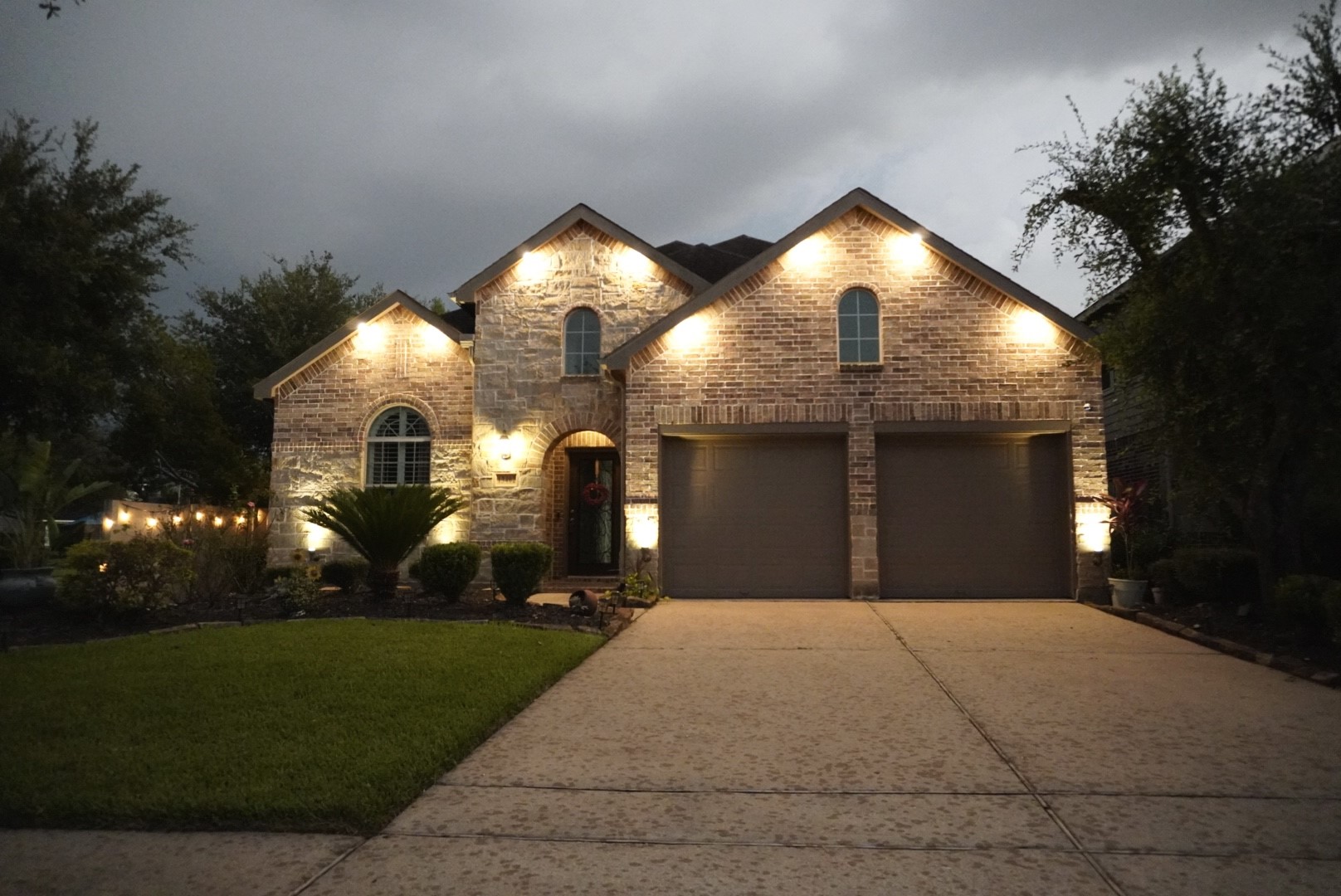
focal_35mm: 24
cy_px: 448
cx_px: 670
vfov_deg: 53.2
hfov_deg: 73.7
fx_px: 895
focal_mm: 16
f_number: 3.5
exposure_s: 1/100
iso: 6400
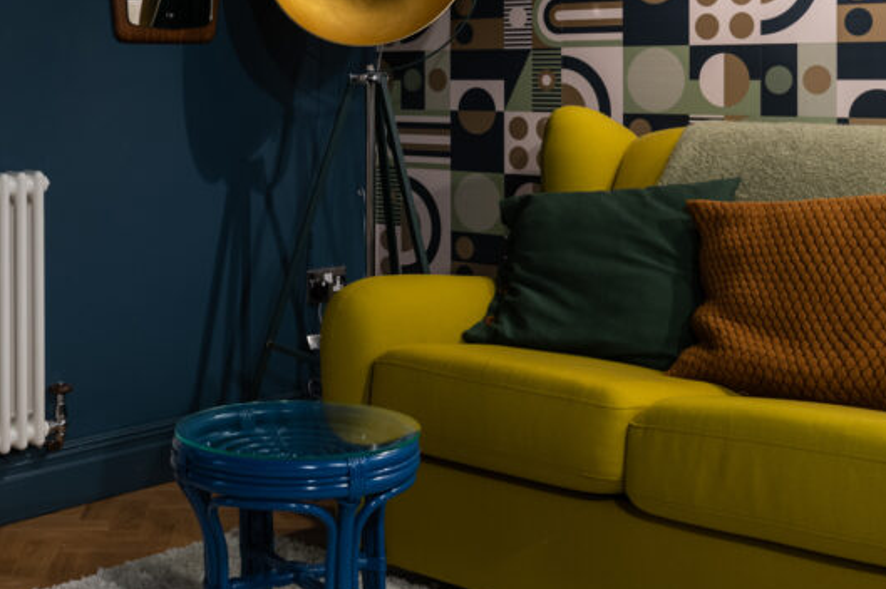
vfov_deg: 22.6
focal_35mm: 59
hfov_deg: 33.3
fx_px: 1451
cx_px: 226
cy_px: 93
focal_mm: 30
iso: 400
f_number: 8
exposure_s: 1
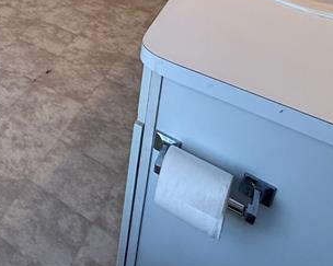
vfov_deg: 25.8
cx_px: -68
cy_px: -115
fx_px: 453
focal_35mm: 46
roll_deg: +0.0
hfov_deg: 33.0
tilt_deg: -17.5
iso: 160
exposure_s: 1/120
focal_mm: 2.22
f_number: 2.2
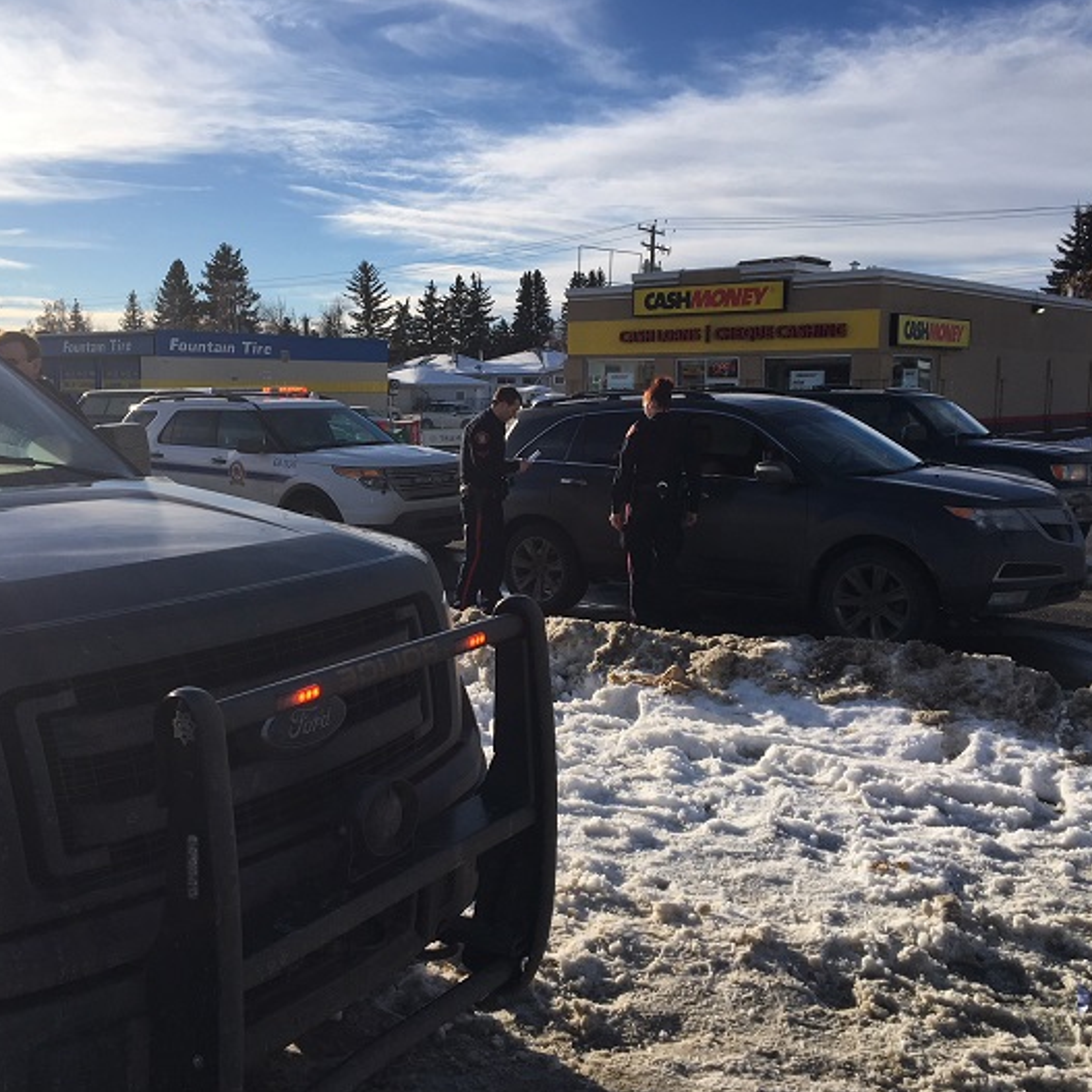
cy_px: 549
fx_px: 1249
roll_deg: -0.9
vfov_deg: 47.2
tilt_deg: -7.4
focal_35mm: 35
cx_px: 506
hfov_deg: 47.2
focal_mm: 4.15
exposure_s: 1/2481
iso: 25
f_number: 2.2
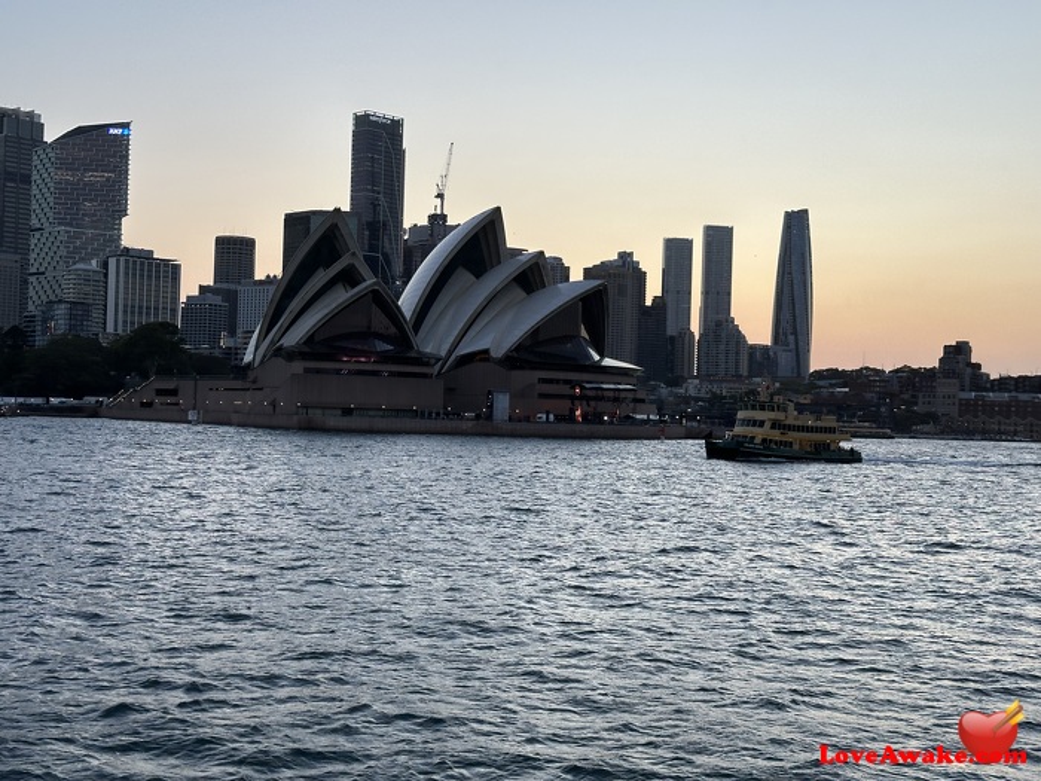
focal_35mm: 48
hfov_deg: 39.7
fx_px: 1443
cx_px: 520
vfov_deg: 30.3
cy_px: 390
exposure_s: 1/571
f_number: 1.78
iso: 64
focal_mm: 6.86
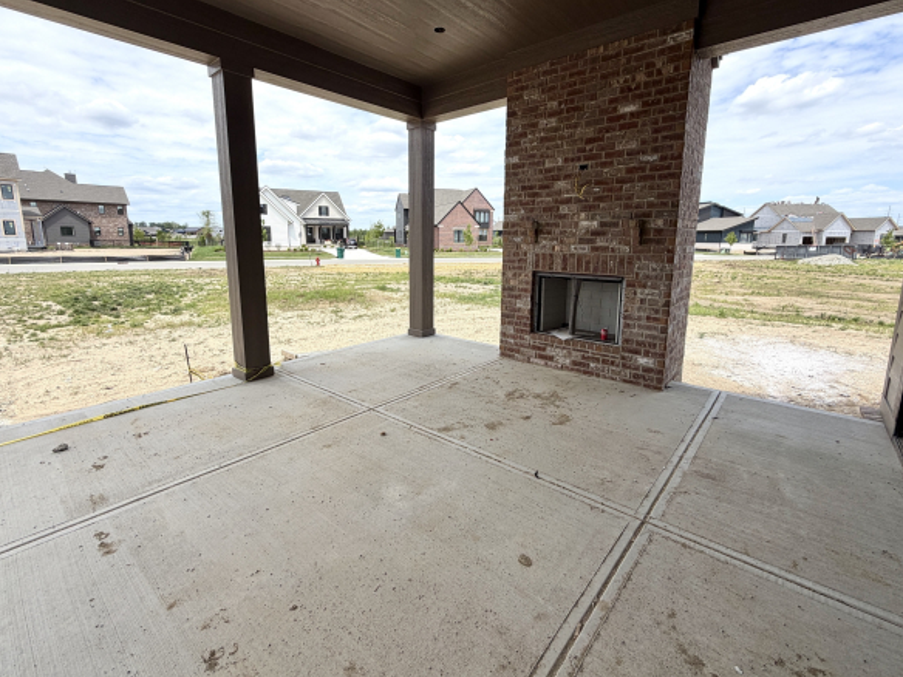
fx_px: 417
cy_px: 303
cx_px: 454
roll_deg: -0.7
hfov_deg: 94.5
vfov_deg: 77.9
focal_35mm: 16
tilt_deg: -9.2
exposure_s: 1/770
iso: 20
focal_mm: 2.22
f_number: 2.2
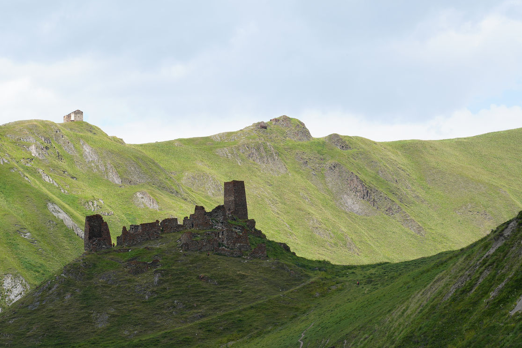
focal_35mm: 151
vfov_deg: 9.1
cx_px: 153
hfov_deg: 13.6
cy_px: 223
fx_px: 2189
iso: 100
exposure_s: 1/200
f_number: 6.3
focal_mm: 105
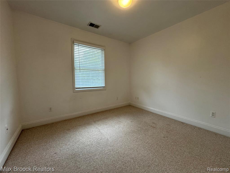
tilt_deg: -4.0
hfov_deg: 102.1
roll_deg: +0.4
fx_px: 93
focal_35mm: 14
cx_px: 115
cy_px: 86
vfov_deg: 85.7
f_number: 2.2
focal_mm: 2.22
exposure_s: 1/120
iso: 250
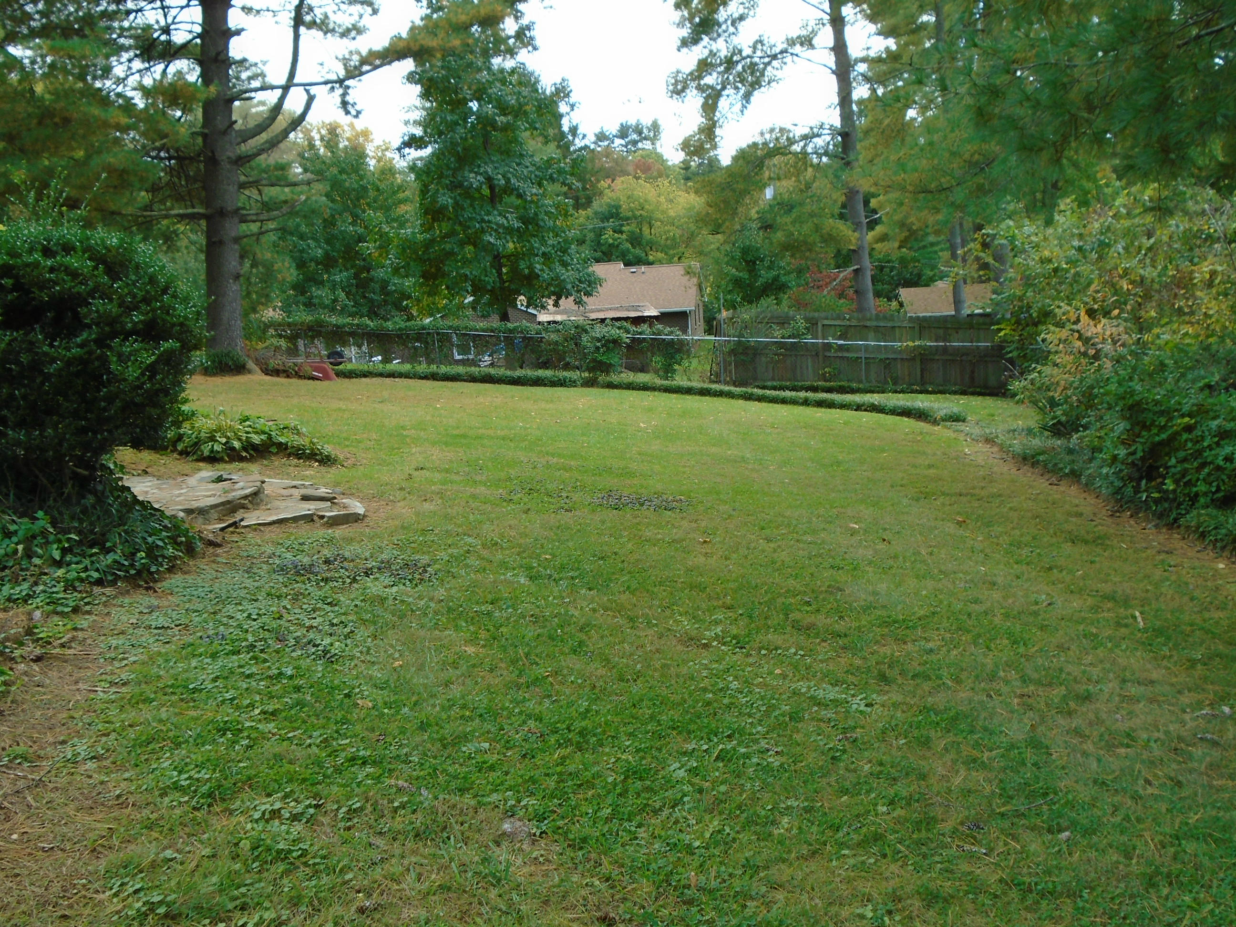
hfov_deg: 51.4
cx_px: 618
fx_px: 1285
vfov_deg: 39.7
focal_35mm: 36
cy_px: 464
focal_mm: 6.4
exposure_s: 1/160
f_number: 3.8
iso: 100
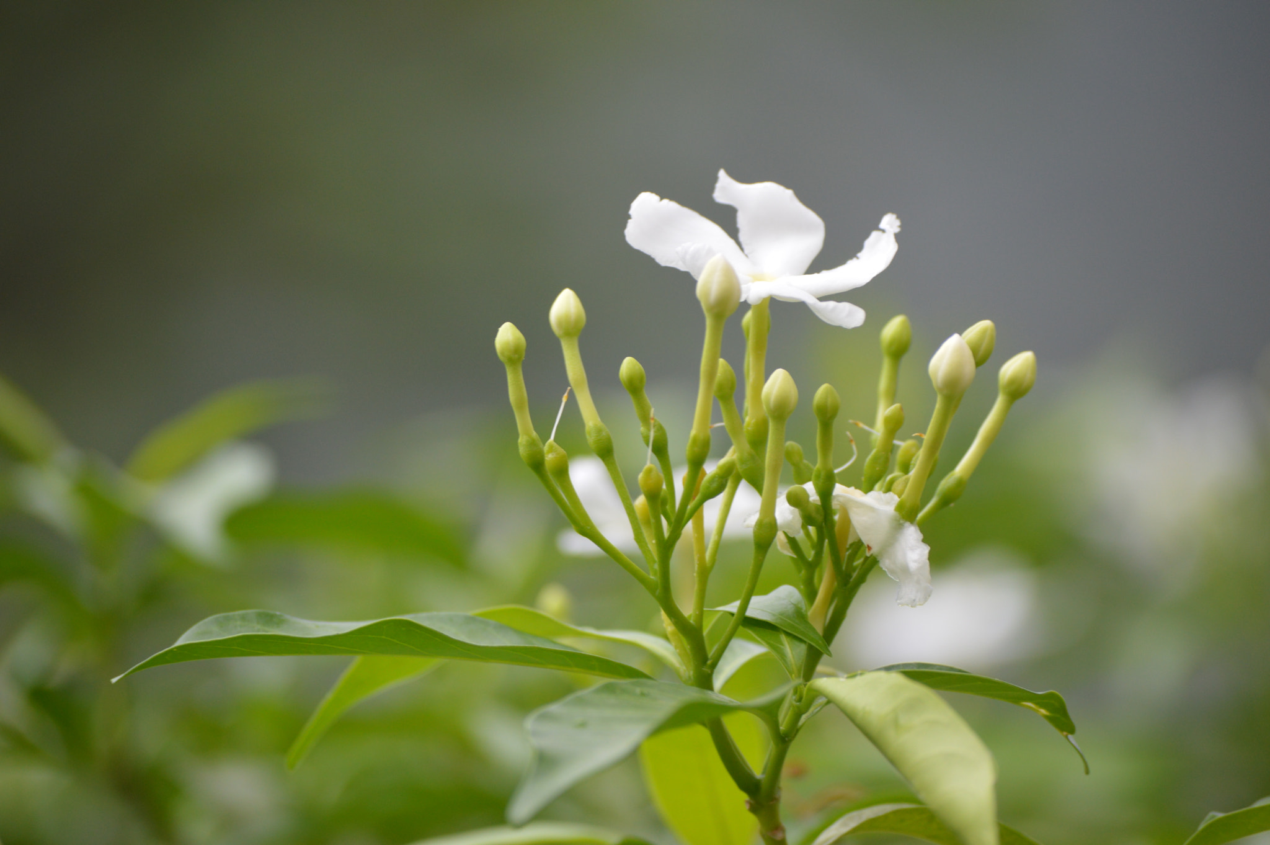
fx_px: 7138
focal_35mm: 202
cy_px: 422
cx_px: 635
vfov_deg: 6.8
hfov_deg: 10.2
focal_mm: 135
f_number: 5.6
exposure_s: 1/125
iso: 360
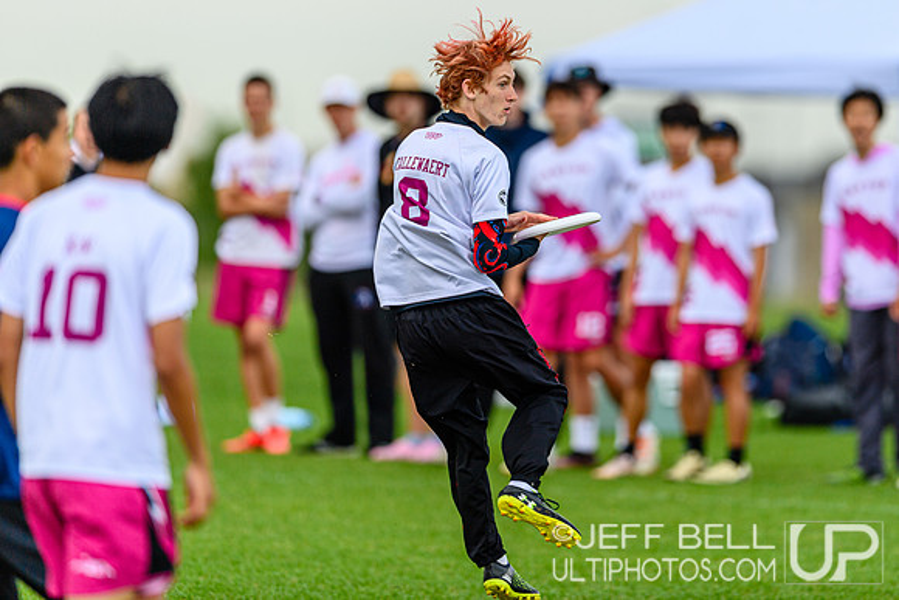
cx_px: 567
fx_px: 12596
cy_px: 222
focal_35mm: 504
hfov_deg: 4.1
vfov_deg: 2.7
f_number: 3.2
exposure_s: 1/1250
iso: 125
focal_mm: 400
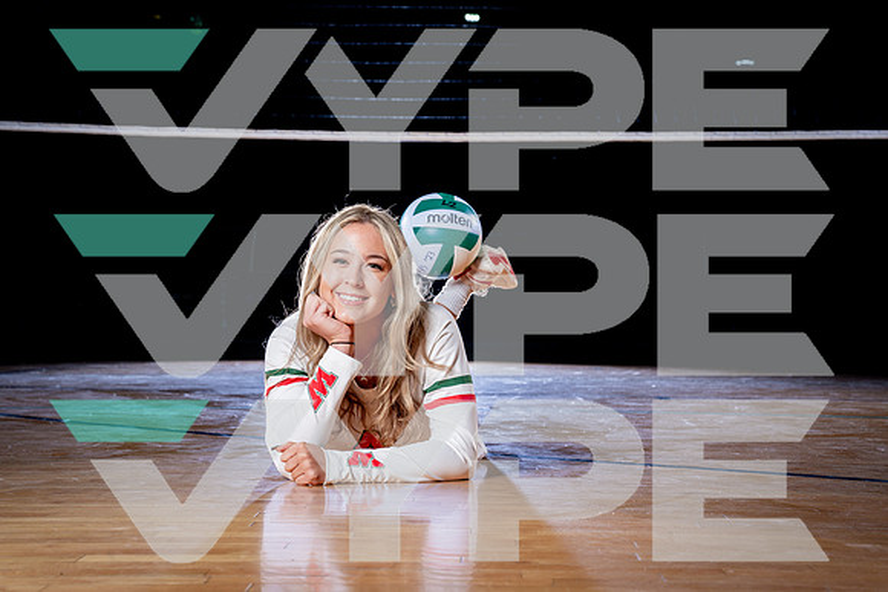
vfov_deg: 19.3
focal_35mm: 71
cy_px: 296
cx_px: 444
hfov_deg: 28.5
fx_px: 1746
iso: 400
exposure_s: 1/250
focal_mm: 70
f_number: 8
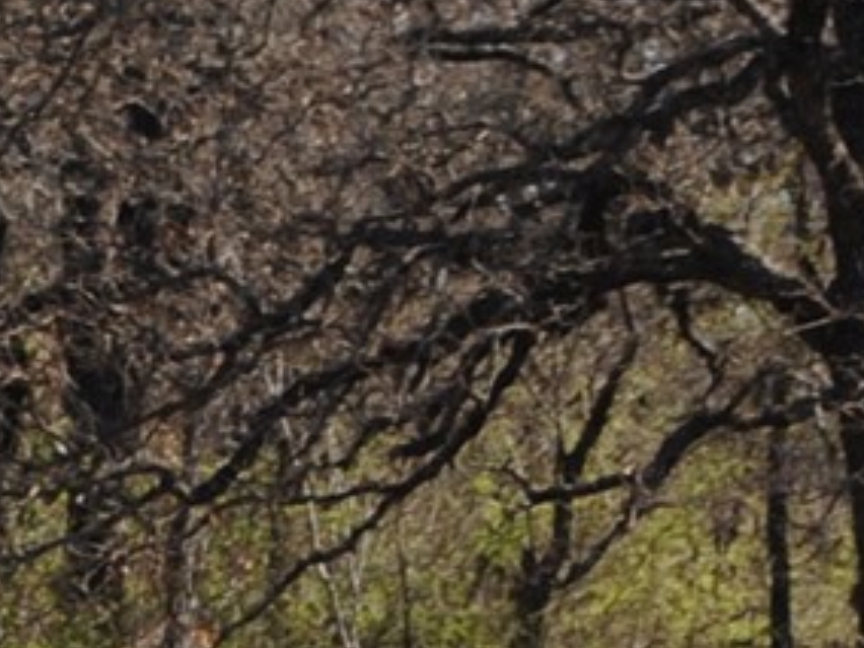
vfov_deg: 2.5
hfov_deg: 3.3
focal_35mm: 607
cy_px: 335
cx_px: -376
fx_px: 15142
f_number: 8
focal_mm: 55
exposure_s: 1/250
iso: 100
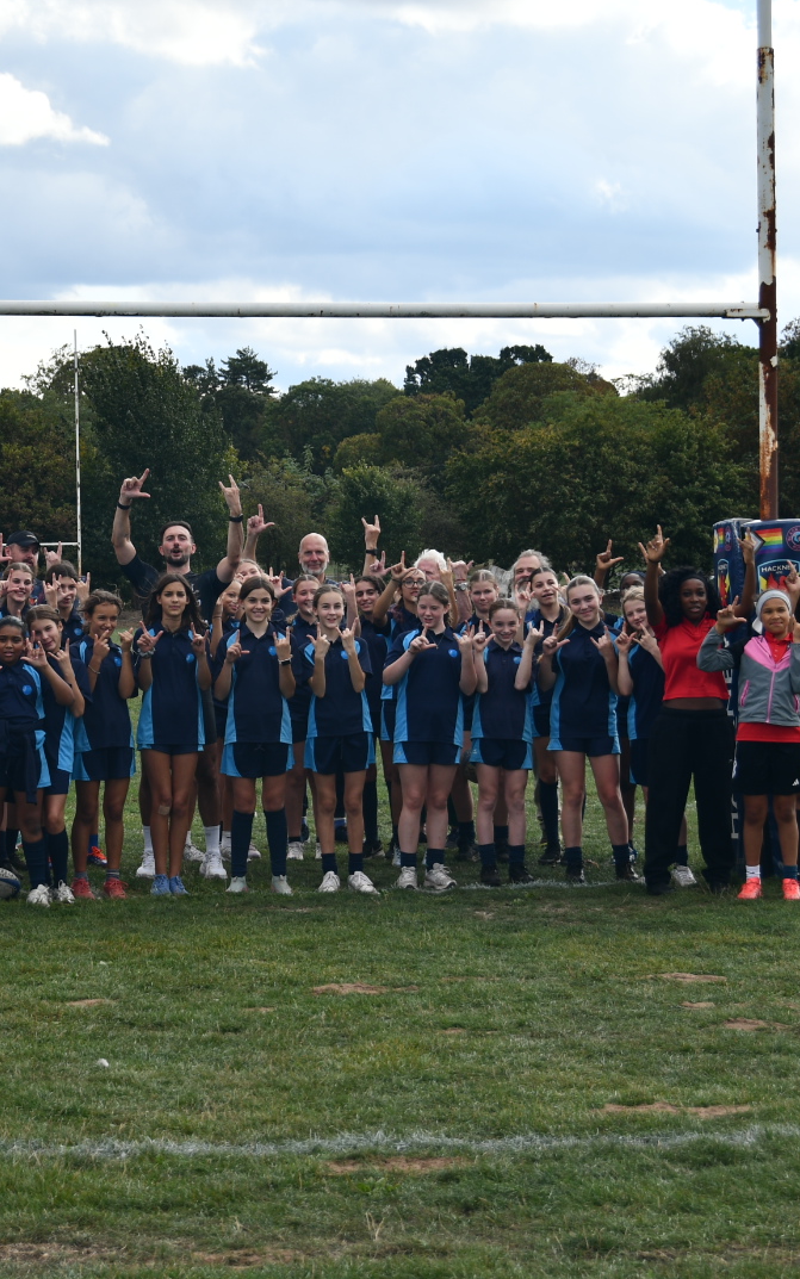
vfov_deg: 25.8
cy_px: 640
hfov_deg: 16.2
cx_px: 212
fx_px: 2790
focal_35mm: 80
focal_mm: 35
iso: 100
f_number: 6.3
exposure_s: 1/160
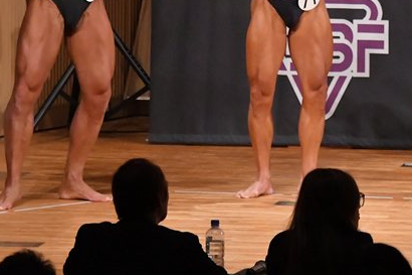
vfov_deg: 2.8
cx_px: 220
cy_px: 23
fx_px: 5514
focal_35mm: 482
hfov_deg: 4.3
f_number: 5.6
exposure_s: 1/400
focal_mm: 170
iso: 9000
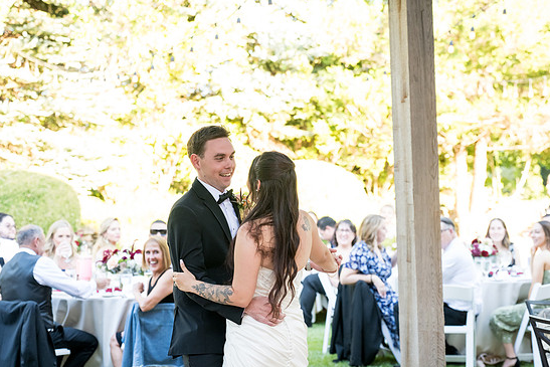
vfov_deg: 15.5
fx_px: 1345
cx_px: 281
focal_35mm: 88
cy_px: 186
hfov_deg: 23.1
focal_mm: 83
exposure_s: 1/400
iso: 2000
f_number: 4
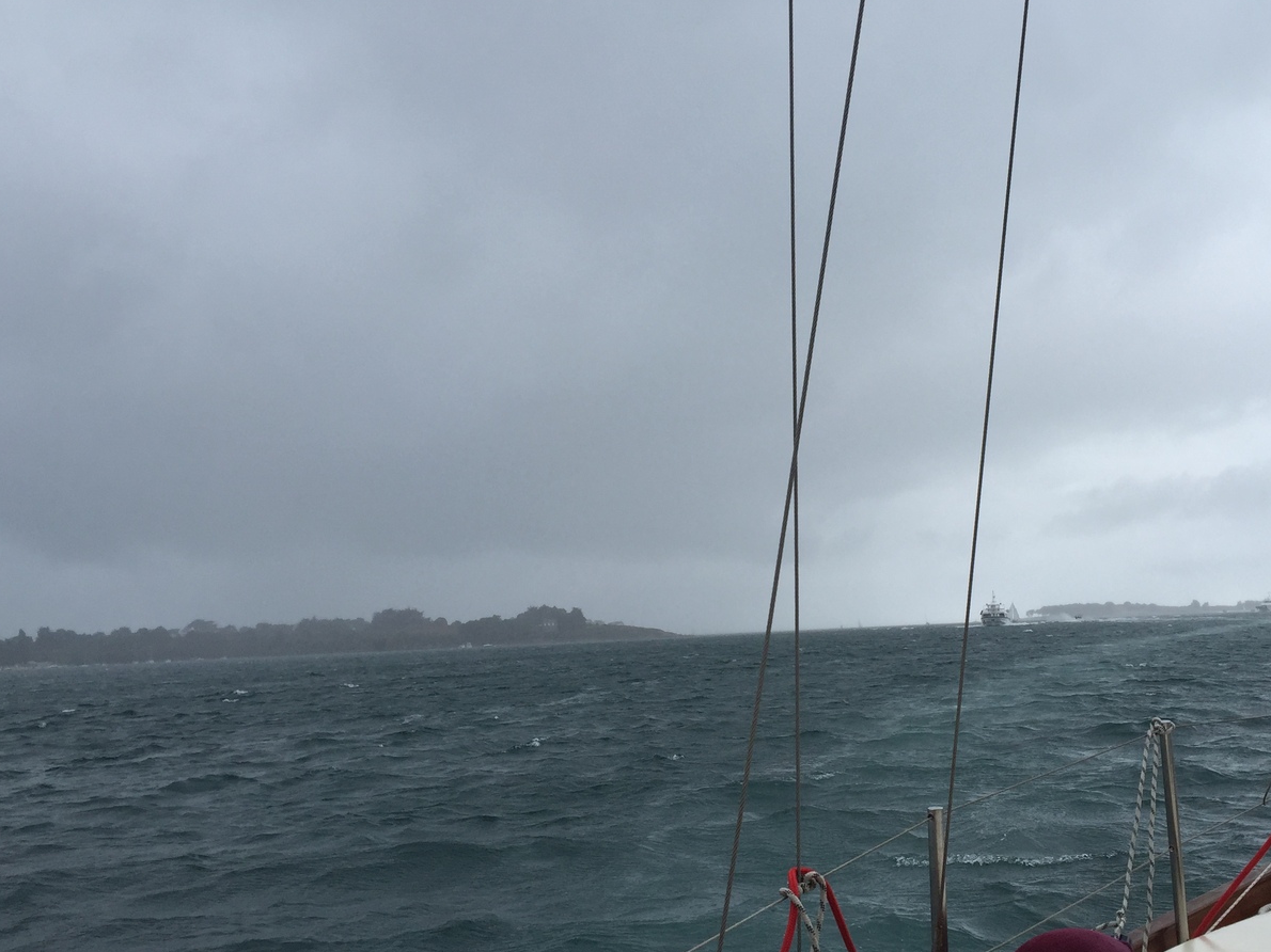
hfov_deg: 47.2
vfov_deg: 36.8
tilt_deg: +7.1
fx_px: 1432
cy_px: 506
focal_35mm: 39
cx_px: 828
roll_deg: +2.1
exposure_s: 1/791
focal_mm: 4.15
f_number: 2.2
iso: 32
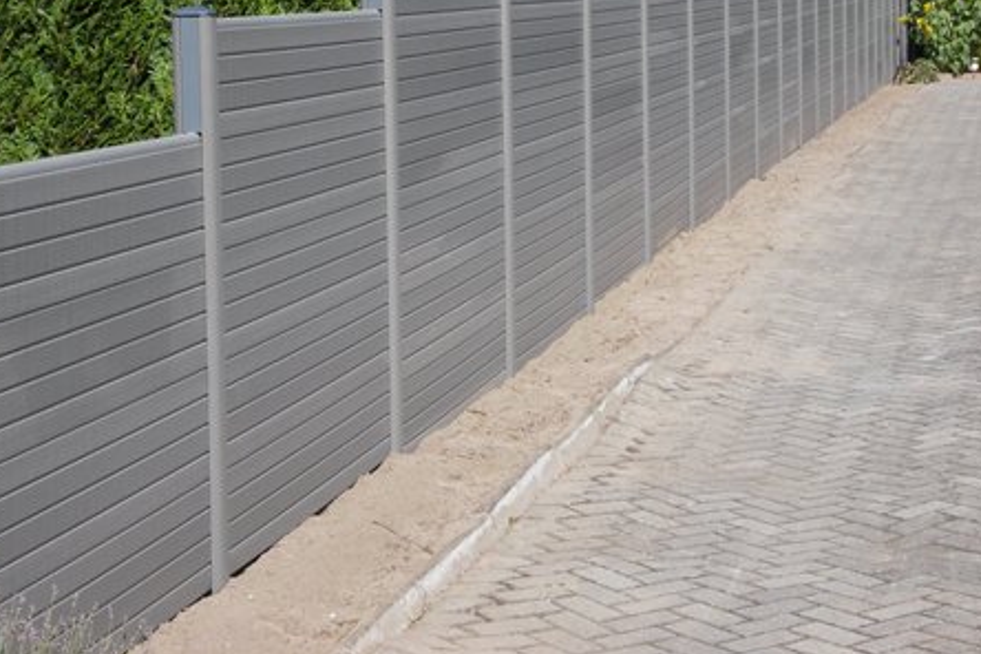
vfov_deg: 15.1
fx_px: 2452
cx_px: 393
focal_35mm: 90
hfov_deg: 22.6
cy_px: 146
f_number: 4
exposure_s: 1/500
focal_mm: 8.5
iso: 80
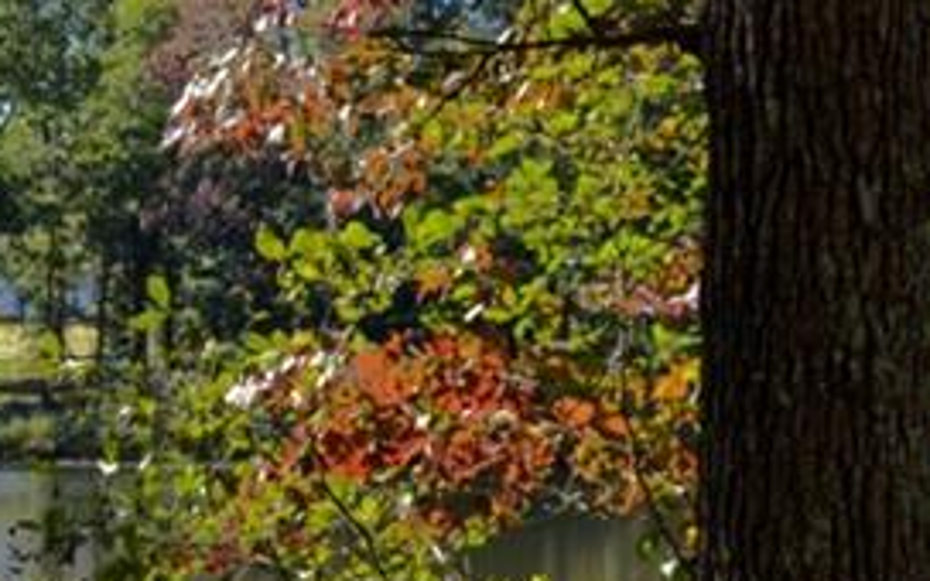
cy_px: 427
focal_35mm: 138
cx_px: -133
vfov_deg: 9.5
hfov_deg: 14.7
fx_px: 3498
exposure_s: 1/30
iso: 100
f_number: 13
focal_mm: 24
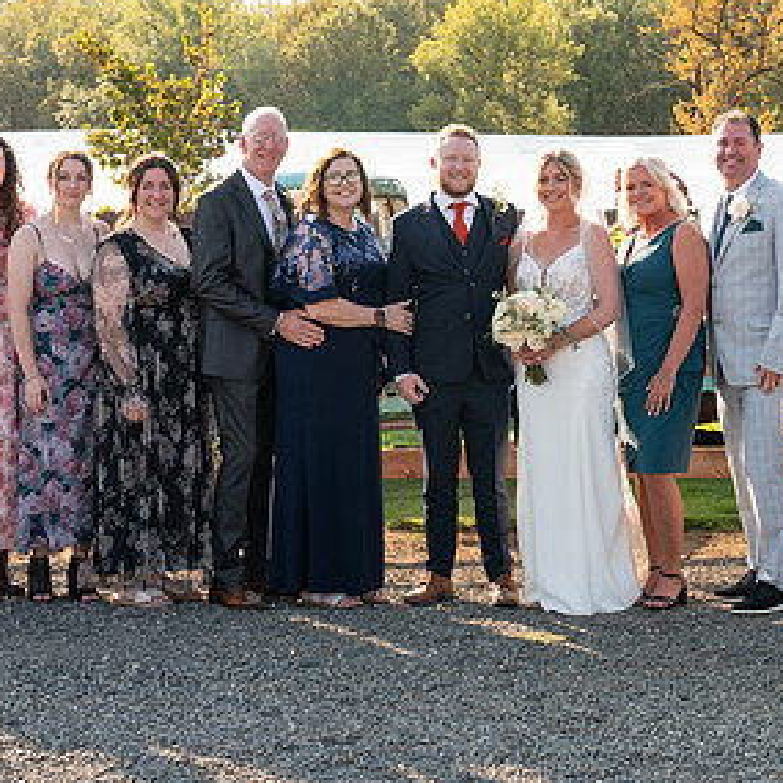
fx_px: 1996
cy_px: 293
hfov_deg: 22.1
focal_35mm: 78
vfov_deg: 22.1
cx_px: 498
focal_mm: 41
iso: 500
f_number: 7.1
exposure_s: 1/400
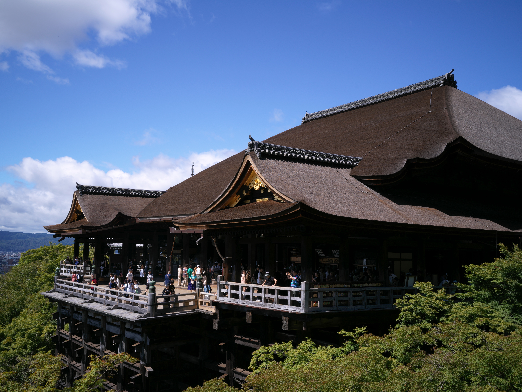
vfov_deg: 40.7
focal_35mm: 35
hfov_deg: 52.6
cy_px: 196
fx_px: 528
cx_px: 261
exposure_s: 1/160
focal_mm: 45
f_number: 11
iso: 100
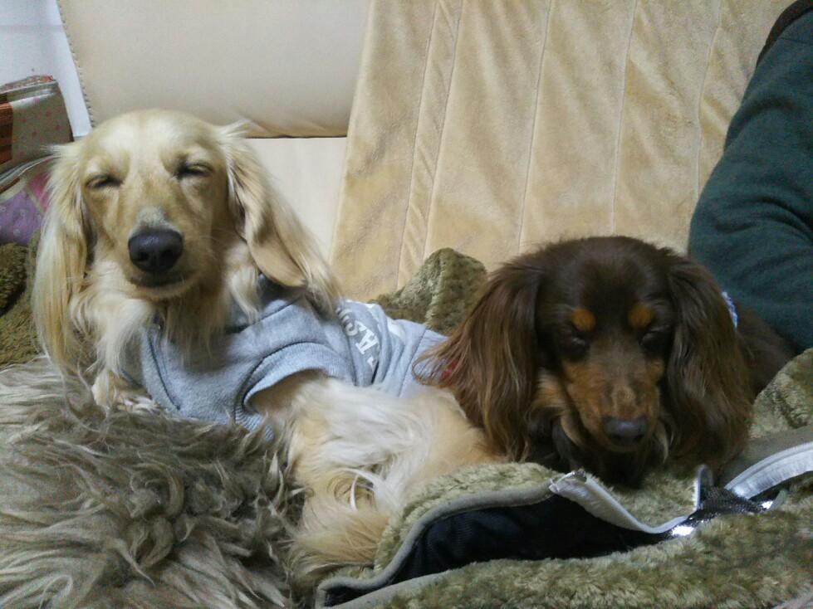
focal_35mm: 30
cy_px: 304
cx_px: 406
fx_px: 705
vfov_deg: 46.8
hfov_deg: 60.0
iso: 250
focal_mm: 4
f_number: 2.2
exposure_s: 1/30
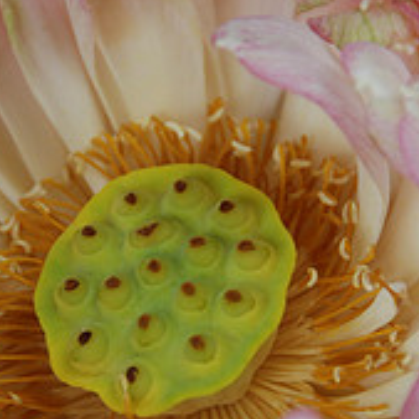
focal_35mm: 578
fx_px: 7915
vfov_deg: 3.0
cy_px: 255
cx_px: 197
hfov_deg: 3.0
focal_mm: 170
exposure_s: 1/125
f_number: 5.6
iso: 250
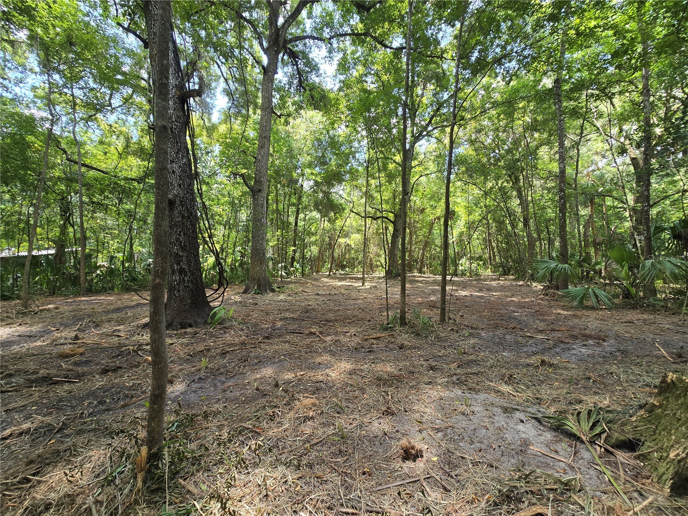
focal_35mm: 13
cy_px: 258
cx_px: 344
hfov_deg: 106.2
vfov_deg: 89.9
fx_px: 258
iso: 50
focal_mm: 2.2
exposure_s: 1/120
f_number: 2.2
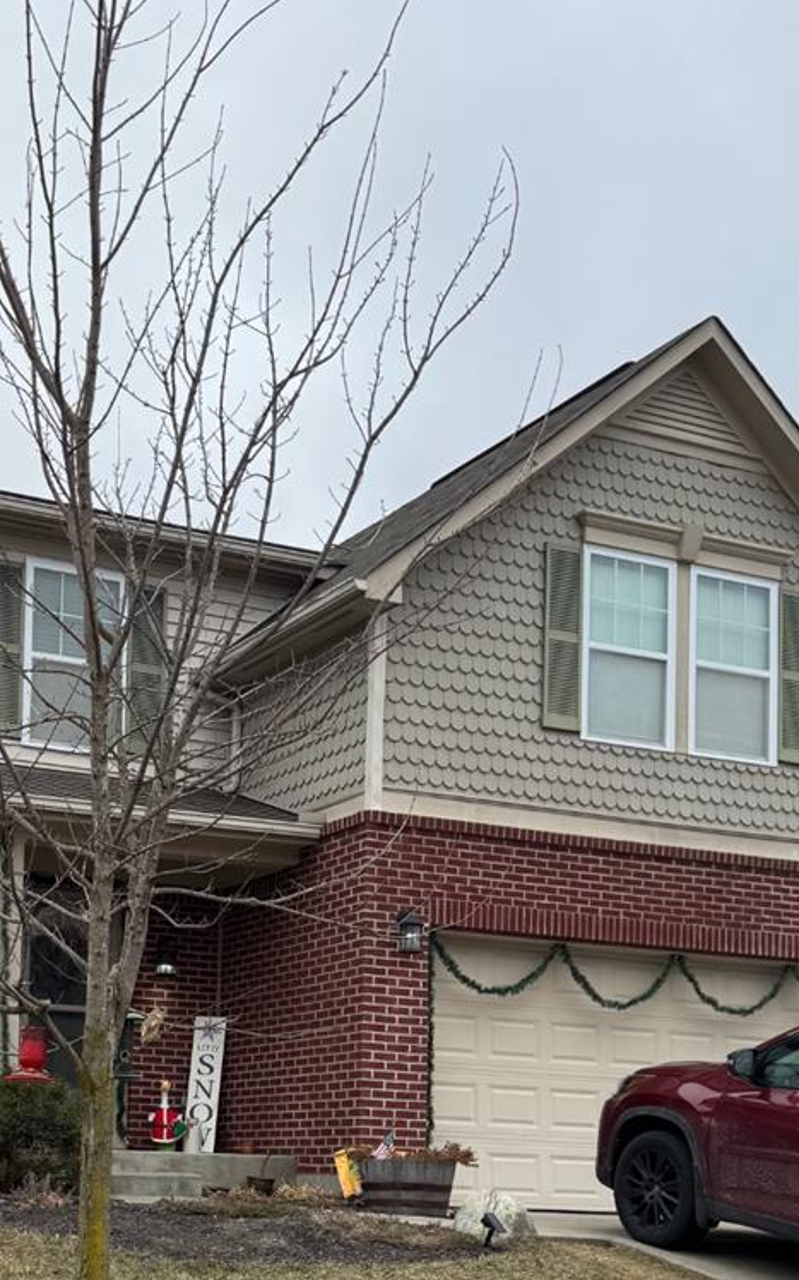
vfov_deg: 38.1
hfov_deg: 24.9
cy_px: 1029
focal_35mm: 51
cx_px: 169
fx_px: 1778
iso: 80
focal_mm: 6.76
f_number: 1.78
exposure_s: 1/1869
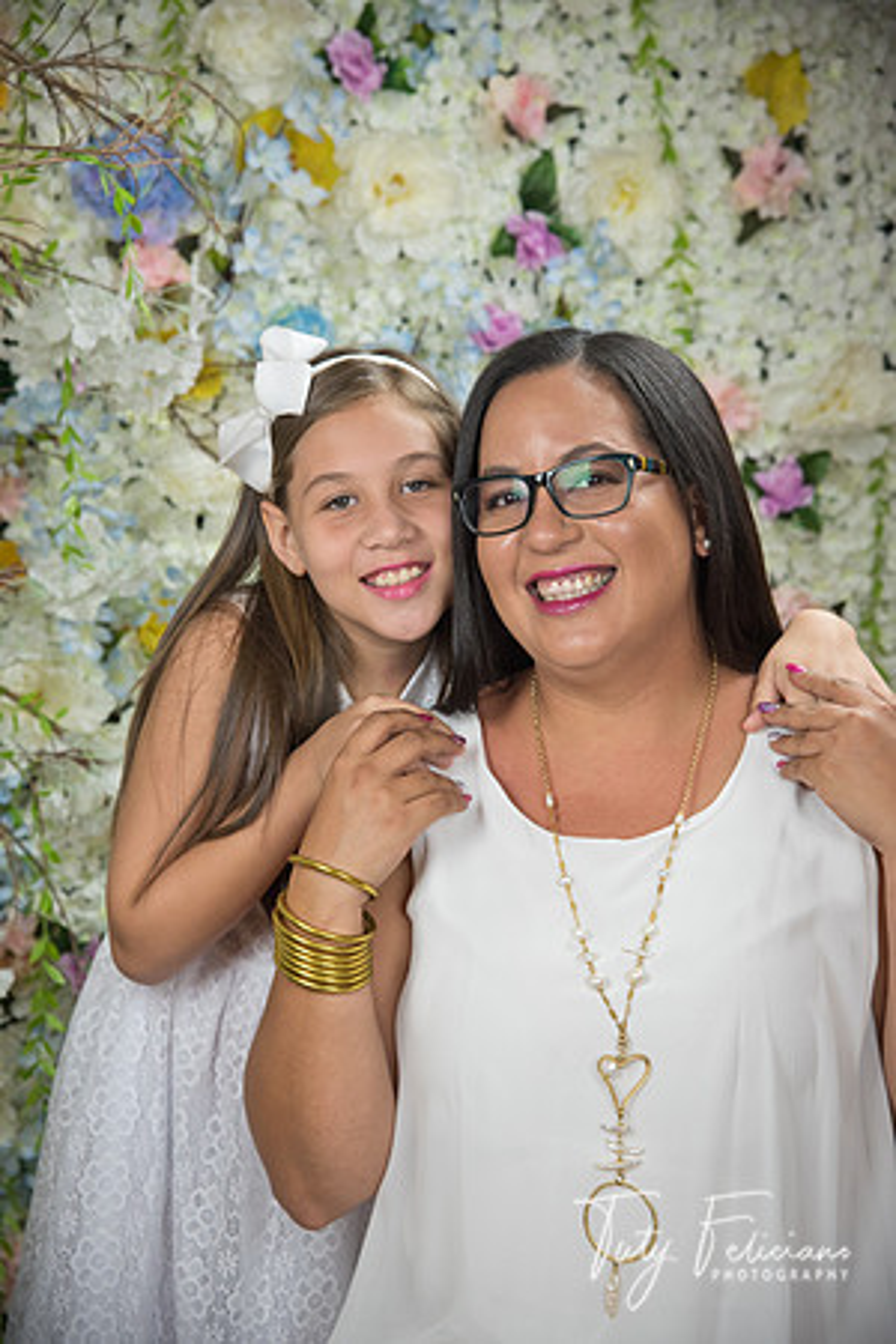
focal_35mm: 85
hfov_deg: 16.1
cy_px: 672
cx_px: 448
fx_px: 3173
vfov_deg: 23.9
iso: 1250
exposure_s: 1/125
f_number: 5
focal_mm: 85
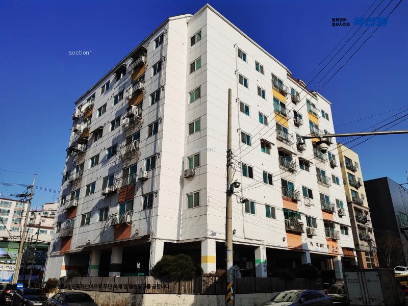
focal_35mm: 28
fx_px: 330
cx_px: 204
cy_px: 153
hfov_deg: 63.4
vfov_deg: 49.7
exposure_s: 1/12578
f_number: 1.75
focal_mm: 4.77
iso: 96
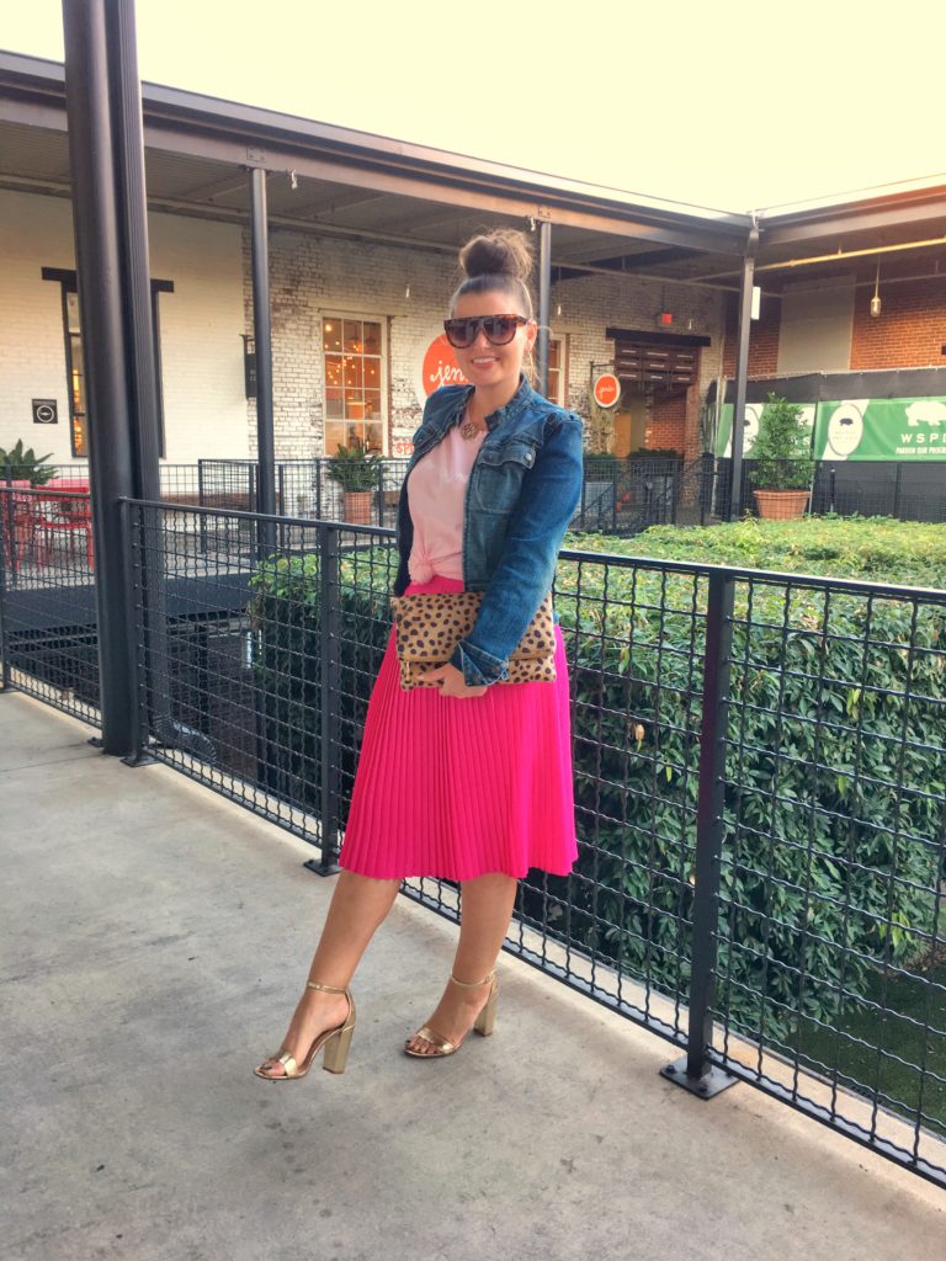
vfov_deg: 61.7
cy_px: 630
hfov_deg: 48.2
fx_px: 1057
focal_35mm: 29
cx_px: 473
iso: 50
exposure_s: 1/30
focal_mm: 4.15
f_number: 2.2
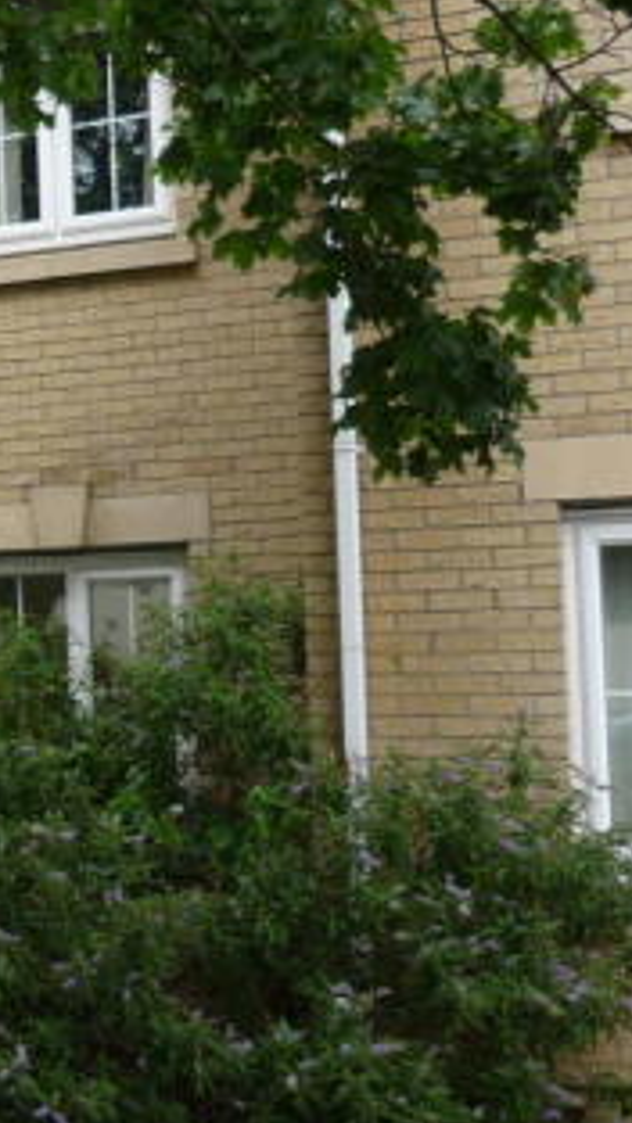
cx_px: -408
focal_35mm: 67
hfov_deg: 16.0
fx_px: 1997
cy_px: 479
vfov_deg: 31.4
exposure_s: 1/200
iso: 100
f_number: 2.8
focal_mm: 5.5
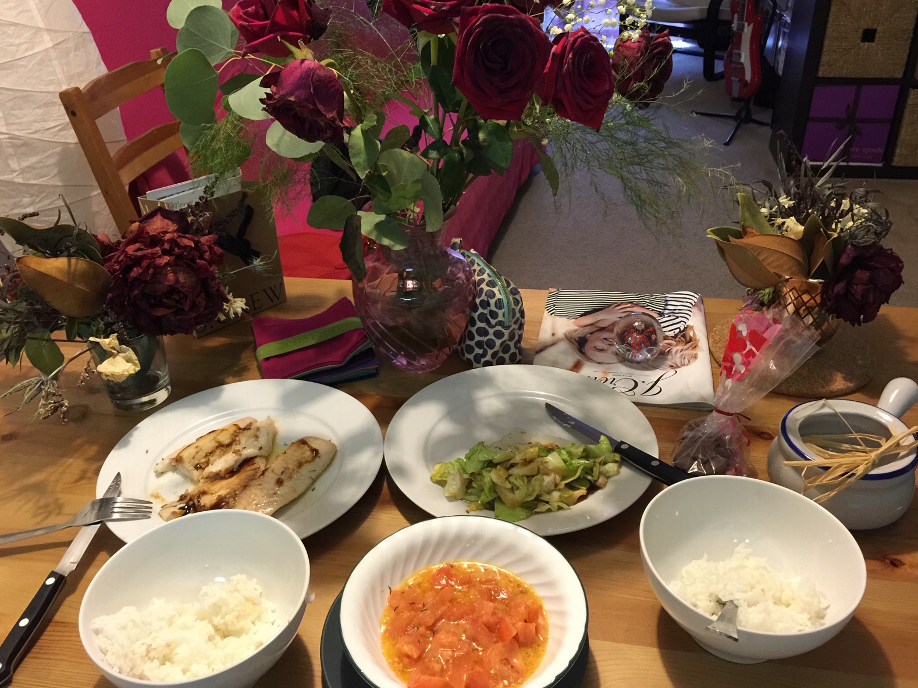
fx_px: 795
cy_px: 351
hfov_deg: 60.0
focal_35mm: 30
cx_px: 455
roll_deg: +2.0
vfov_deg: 46.8
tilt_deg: -30.8
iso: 125
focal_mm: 4.15
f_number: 2.2
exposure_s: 1/15
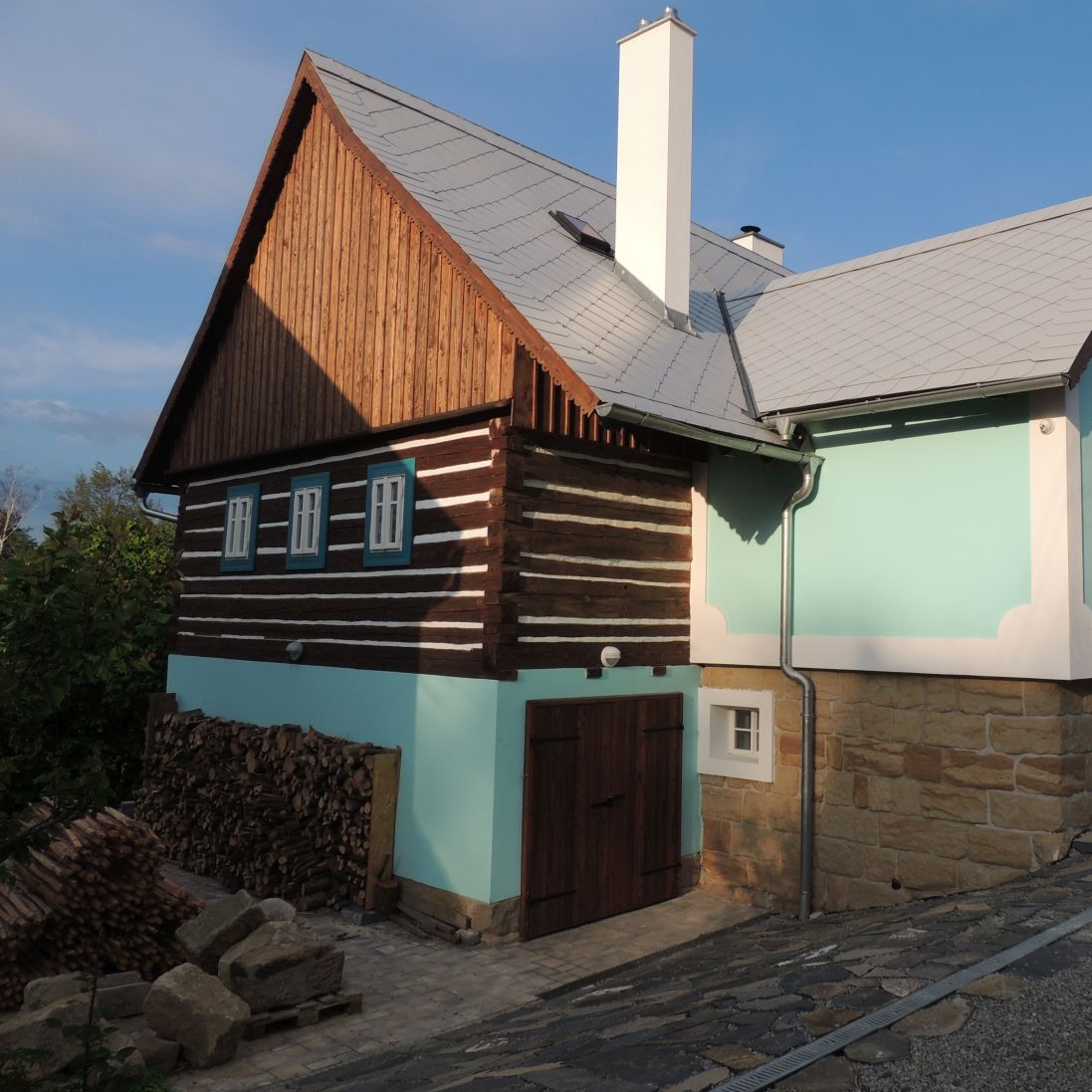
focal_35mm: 29
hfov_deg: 54.7
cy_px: 537
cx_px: 707
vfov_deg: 55.6
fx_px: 1035
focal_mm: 4.3
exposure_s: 1/1600
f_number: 3
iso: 100
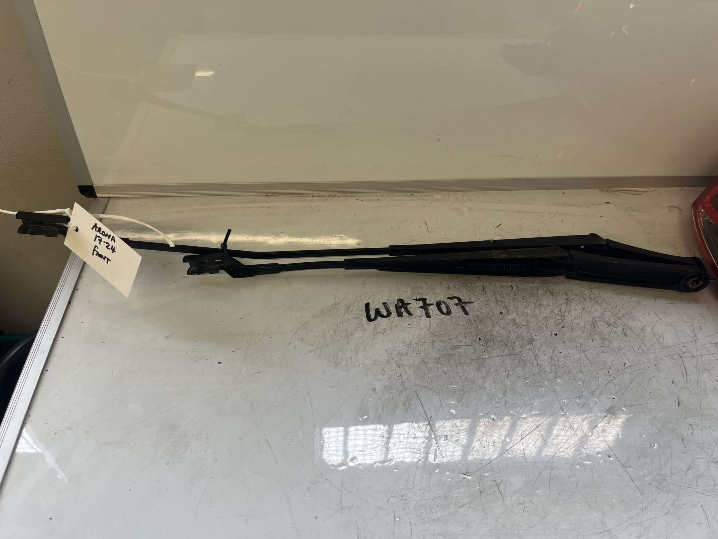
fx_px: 539
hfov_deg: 67.3
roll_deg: -3.3
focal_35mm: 26
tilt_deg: -44.3
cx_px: 359
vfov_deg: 53.1
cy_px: 270
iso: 64
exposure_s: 1/121
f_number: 1.6
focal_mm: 5.1
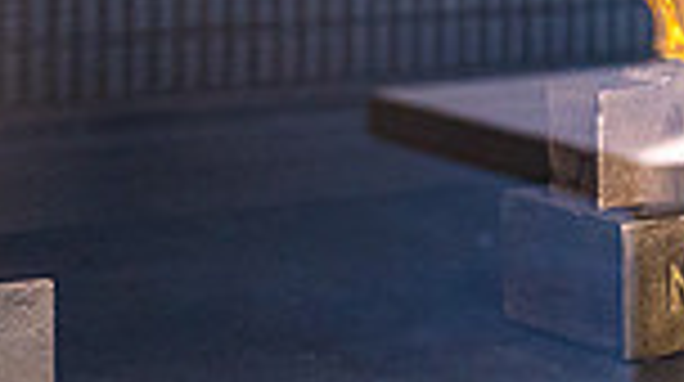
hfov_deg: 14.8
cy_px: -434
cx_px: -144
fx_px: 2536
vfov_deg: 8.1
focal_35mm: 140
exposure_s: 1/160
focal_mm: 35
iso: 5000
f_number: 8
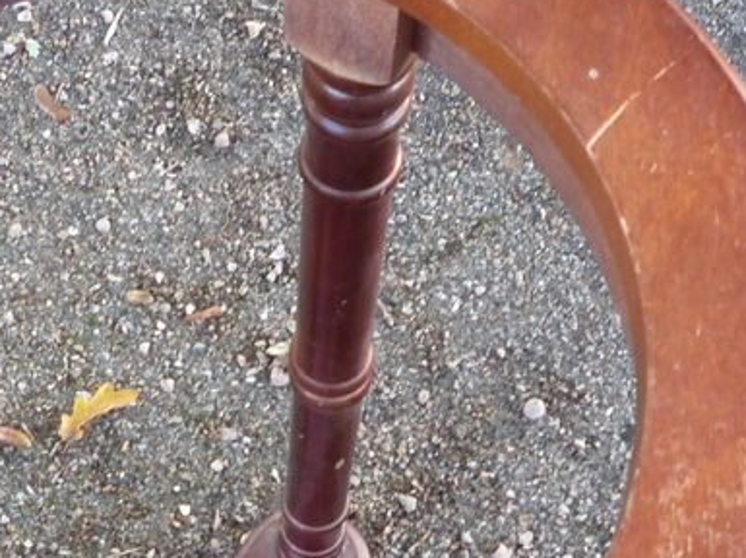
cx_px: 138
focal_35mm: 78
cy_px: 482
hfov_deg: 24.6
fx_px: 1679
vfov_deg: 18.6
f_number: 3.3
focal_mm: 5.2
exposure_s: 1/30
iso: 200
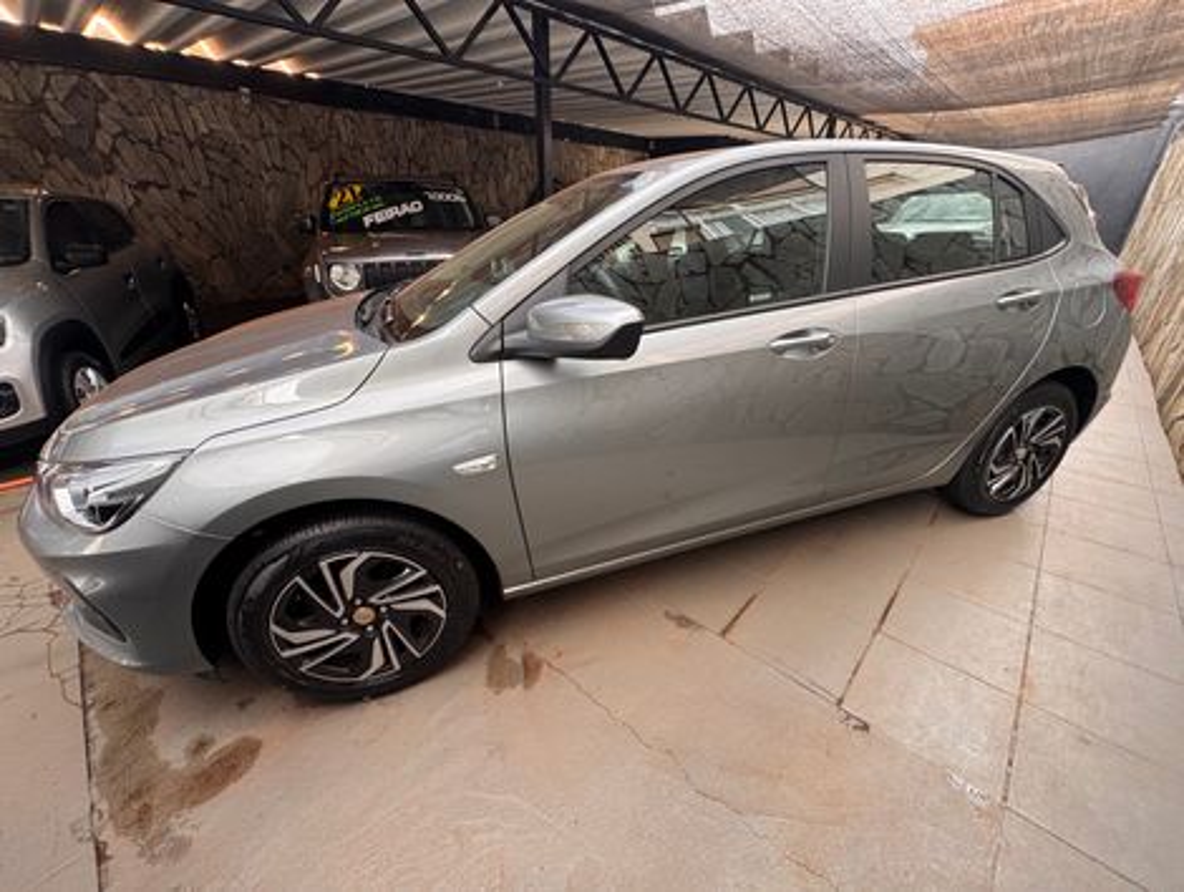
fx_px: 480
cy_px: 446
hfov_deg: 102.0
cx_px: 592
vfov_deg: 85.8
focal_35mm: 14
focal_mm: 2.22
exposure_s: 1/99
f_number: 2.2
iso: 125
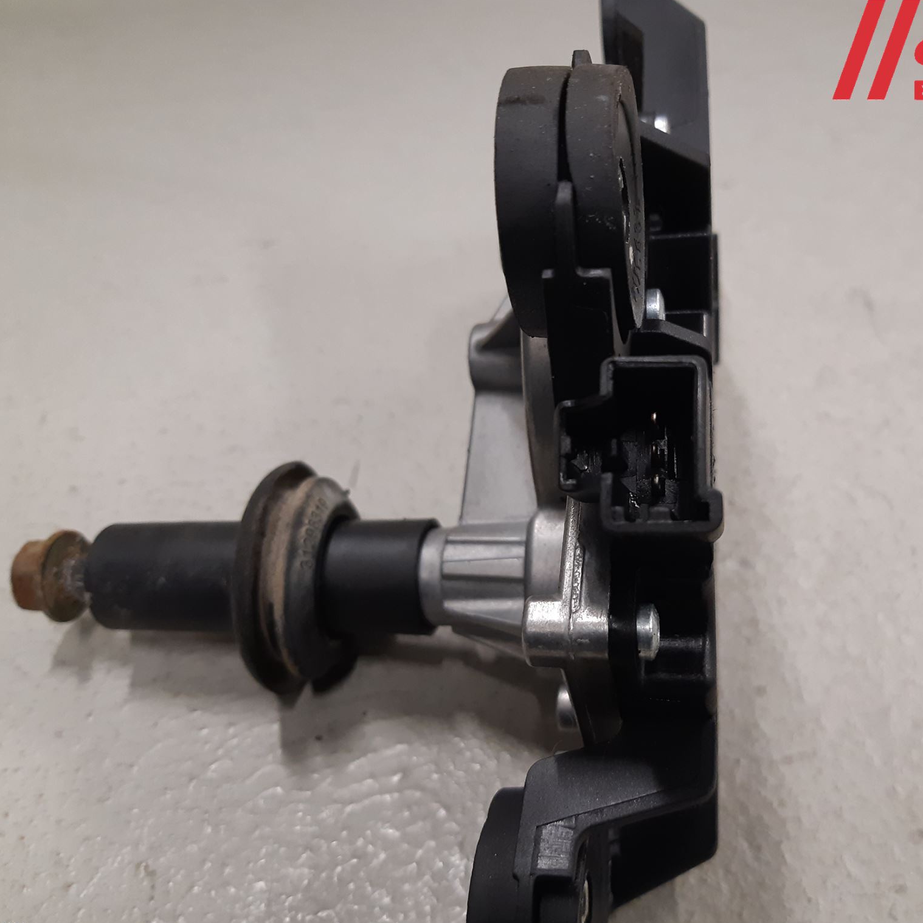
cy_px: 464
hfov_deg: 51.9
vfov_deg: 52.5
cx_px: 583
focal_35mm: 31
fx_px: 935
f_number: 1.7
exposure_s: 1/50
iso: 160
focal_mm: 3.93
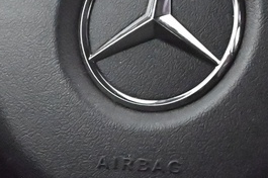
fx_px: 1866
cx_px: 212
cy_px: -2
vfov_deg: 5.4
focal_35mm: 251
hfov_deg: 8.2
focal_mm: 41
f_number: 5.6
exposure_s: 1/60
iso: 18000
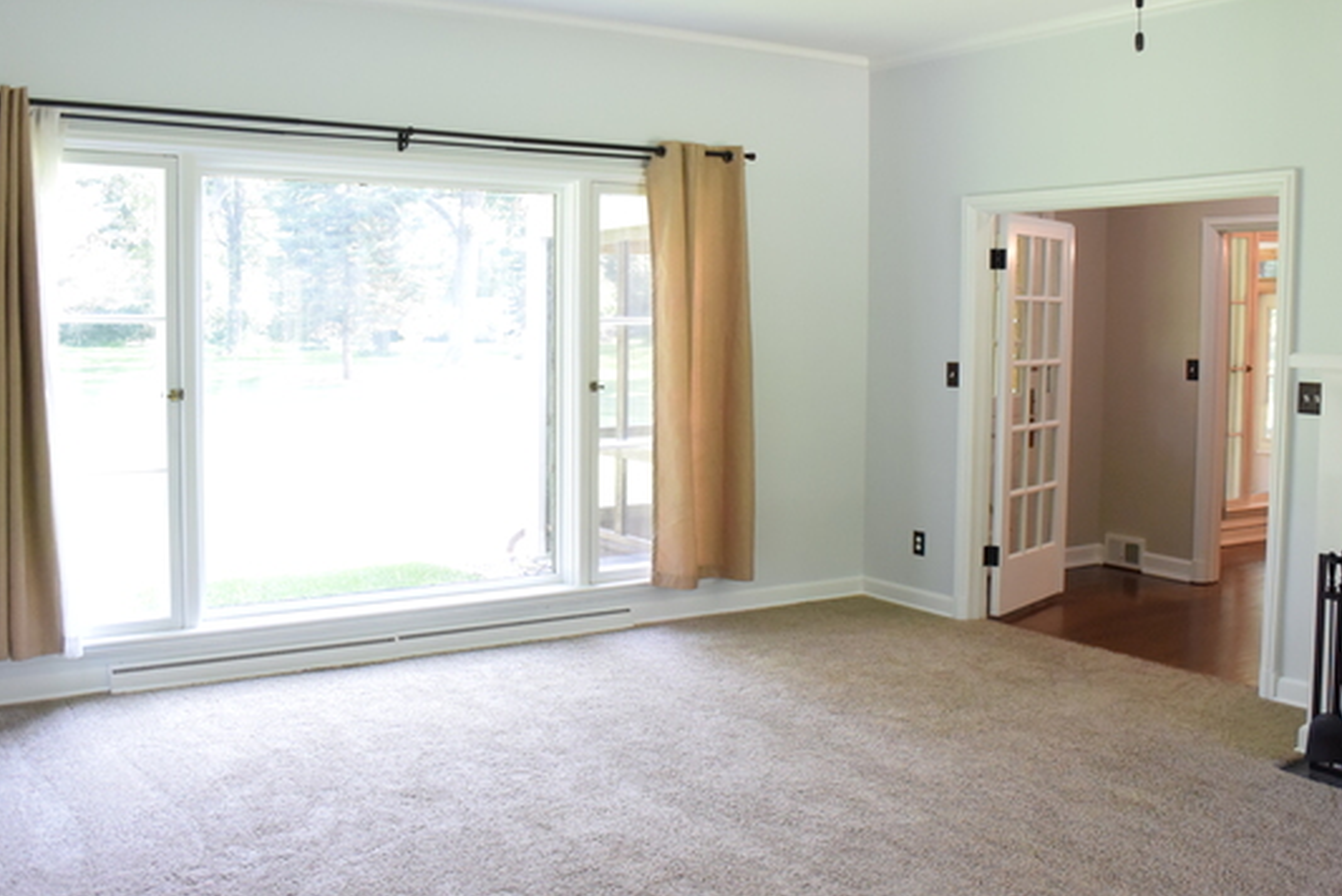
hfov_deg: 53.1
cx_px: 645
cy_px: 394
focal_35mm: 36
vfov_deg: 36.9
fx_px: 1343
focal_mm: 11.2
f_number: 3.8
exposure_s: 1/60
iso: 900
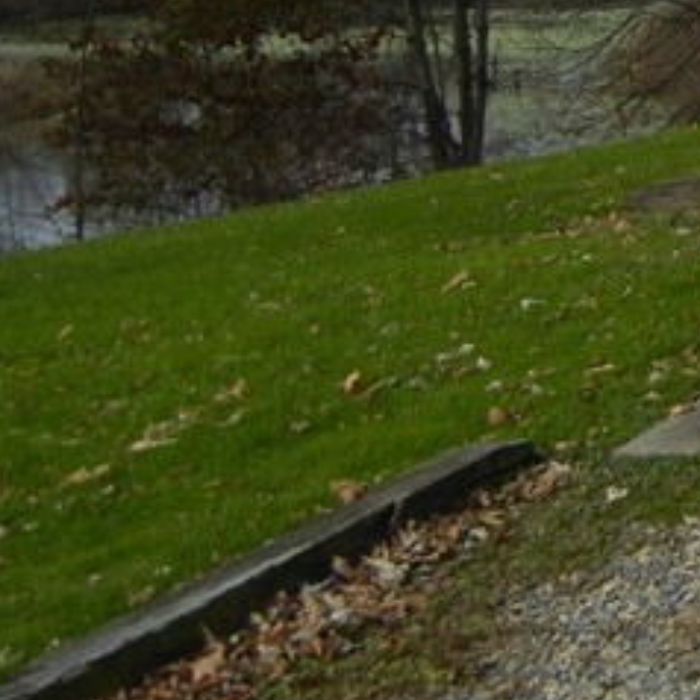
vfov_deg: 14.8
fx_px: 2608
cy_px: -150
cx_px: 1403
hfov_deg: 13.2
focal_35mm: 114
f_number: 7
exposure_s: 1/360
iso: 160
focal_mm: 5.4
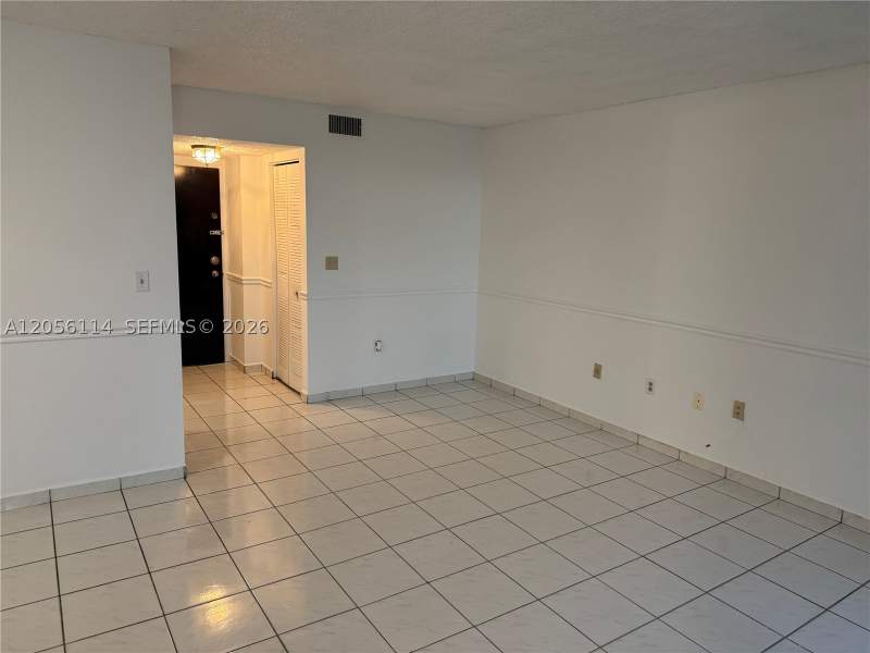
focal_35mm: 24
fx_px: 603
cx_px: 435
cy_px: 326
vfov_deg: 56.8
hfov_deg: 71.6
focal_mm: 6.76
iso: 250
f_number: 1.78
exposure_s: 1/60
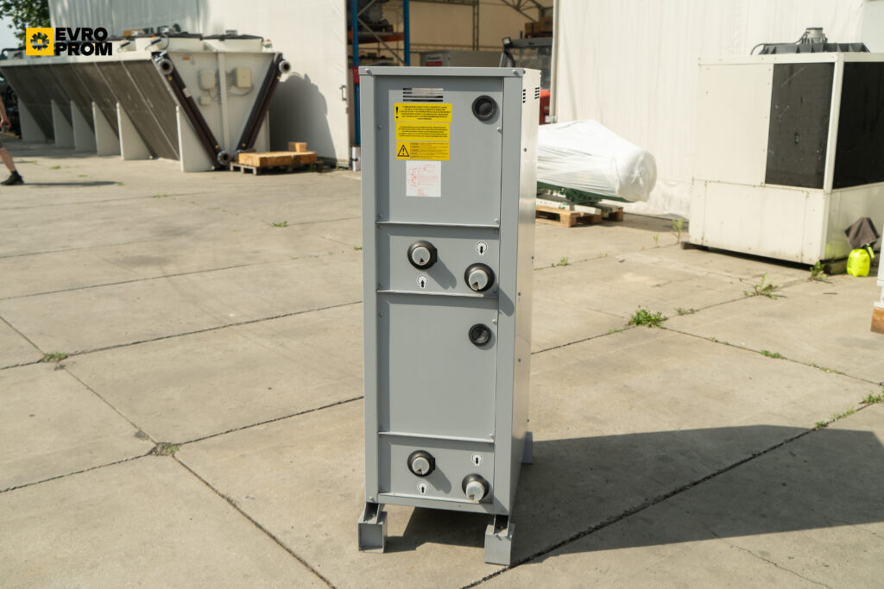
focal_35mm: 33
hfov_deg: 57.2
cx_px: 442
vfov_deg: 40.0
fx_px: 810
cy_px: 294
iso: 250
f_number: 5.6
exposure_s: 1/500
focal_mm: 33
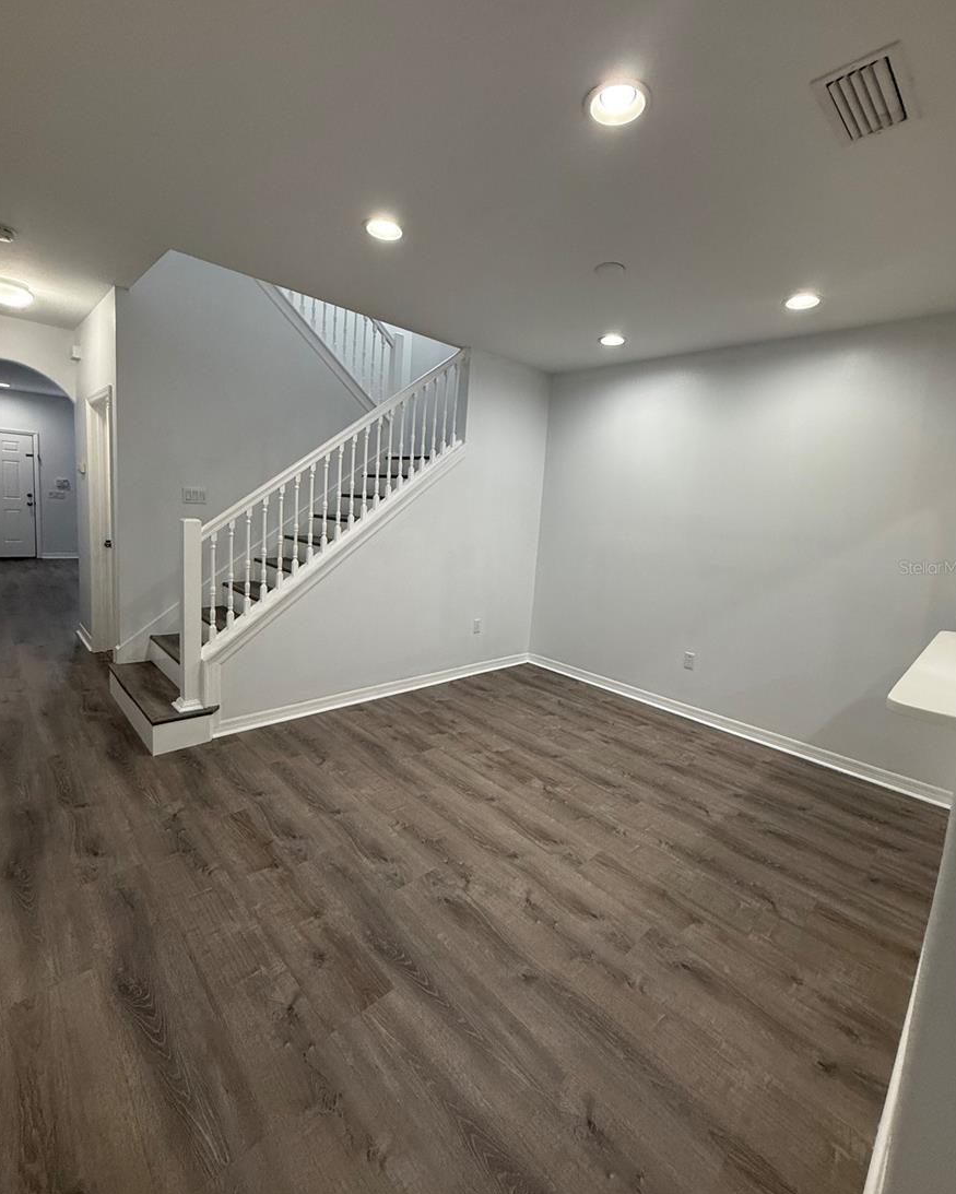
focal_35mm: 15
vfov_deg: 96.7
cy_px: 567
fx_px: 530
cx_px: 485
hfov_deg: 84.1
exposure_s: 1/120
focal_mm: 2.22
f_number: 2.2
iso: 250
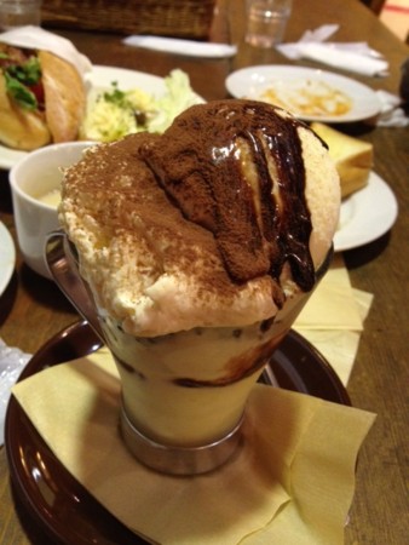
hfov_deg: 40.7
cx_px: 204
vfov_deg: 52.6
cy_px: 272
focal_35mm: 35
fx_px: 551
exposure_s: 1/20
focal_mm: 4.28
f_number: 2.4
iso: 250
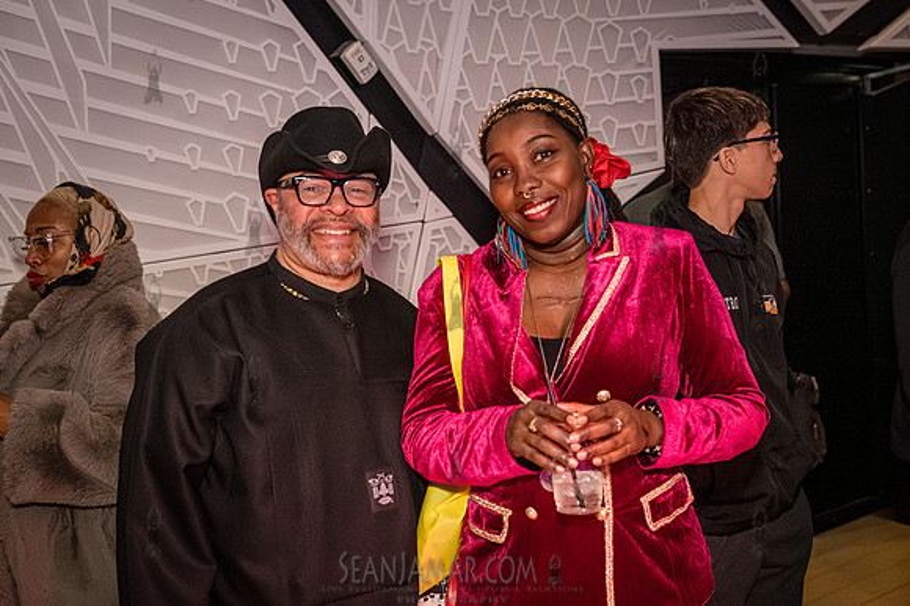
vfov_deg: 33.1
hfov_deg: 48.2
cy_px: 332
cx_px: 465
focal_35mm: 40
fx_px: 1017
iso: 10000
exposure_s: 1/400
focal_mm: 35
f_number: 3.5
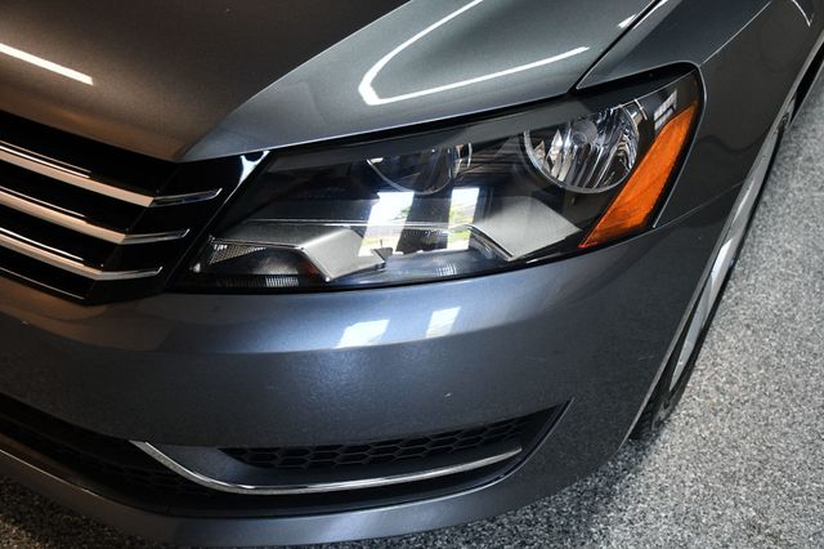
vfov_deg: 33.4
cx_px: 412
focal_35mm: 40
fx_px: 915
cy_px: 274
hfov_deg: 48.5
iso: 900
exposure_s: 1/125
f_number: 4
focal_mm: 27
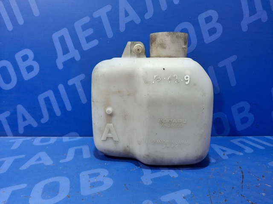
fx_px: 197
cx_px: 136
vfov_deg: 54.9
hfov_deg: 69.4
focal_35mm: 25
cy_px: 102
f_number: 2
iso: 400
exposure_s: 1/50
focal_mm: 4.6
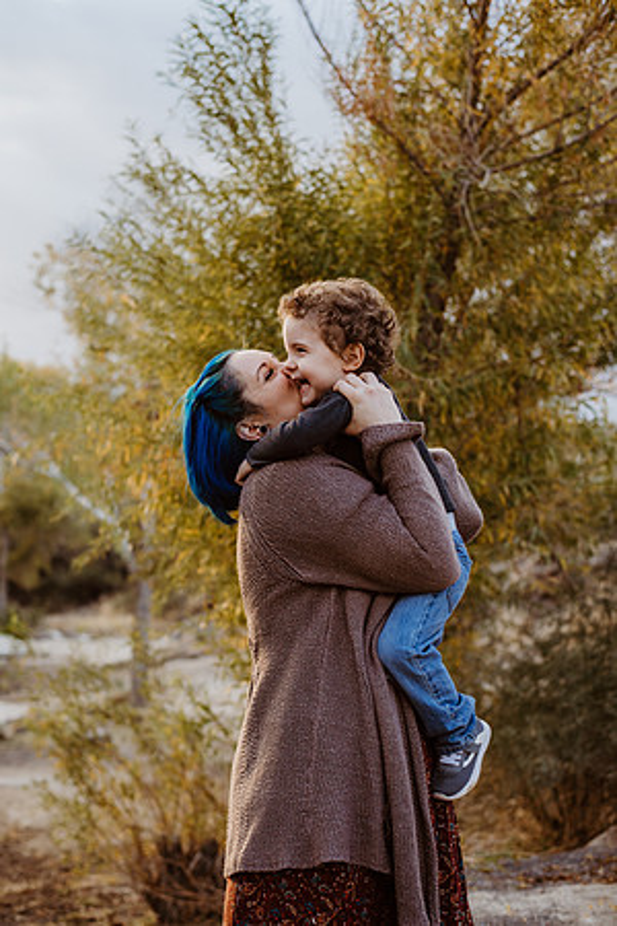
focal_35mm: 50
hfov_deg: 27.0
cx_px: 308
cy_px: 463
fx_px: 1285
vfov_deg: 39.6
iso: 400
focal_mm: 50
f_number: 3.2
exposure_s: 1/500
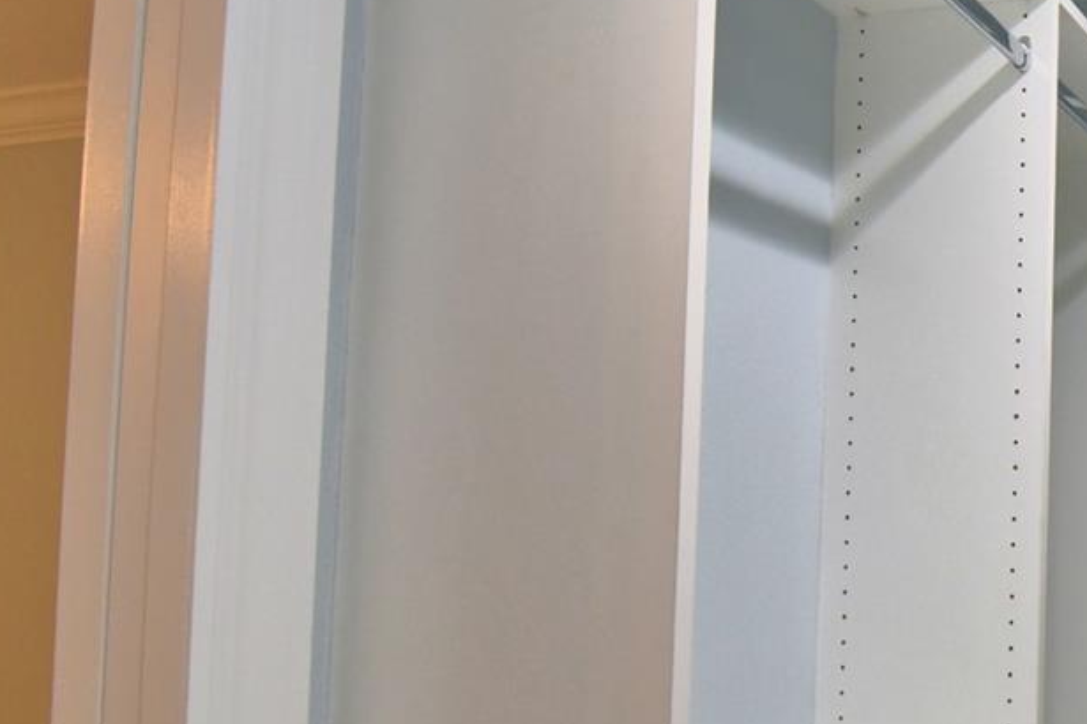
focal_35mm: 39
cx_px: 1225
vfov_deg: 34.0
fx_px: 1177
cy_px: 463
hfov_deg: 39.5
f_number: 4.5
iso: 400
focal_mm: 10
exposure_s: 1/80
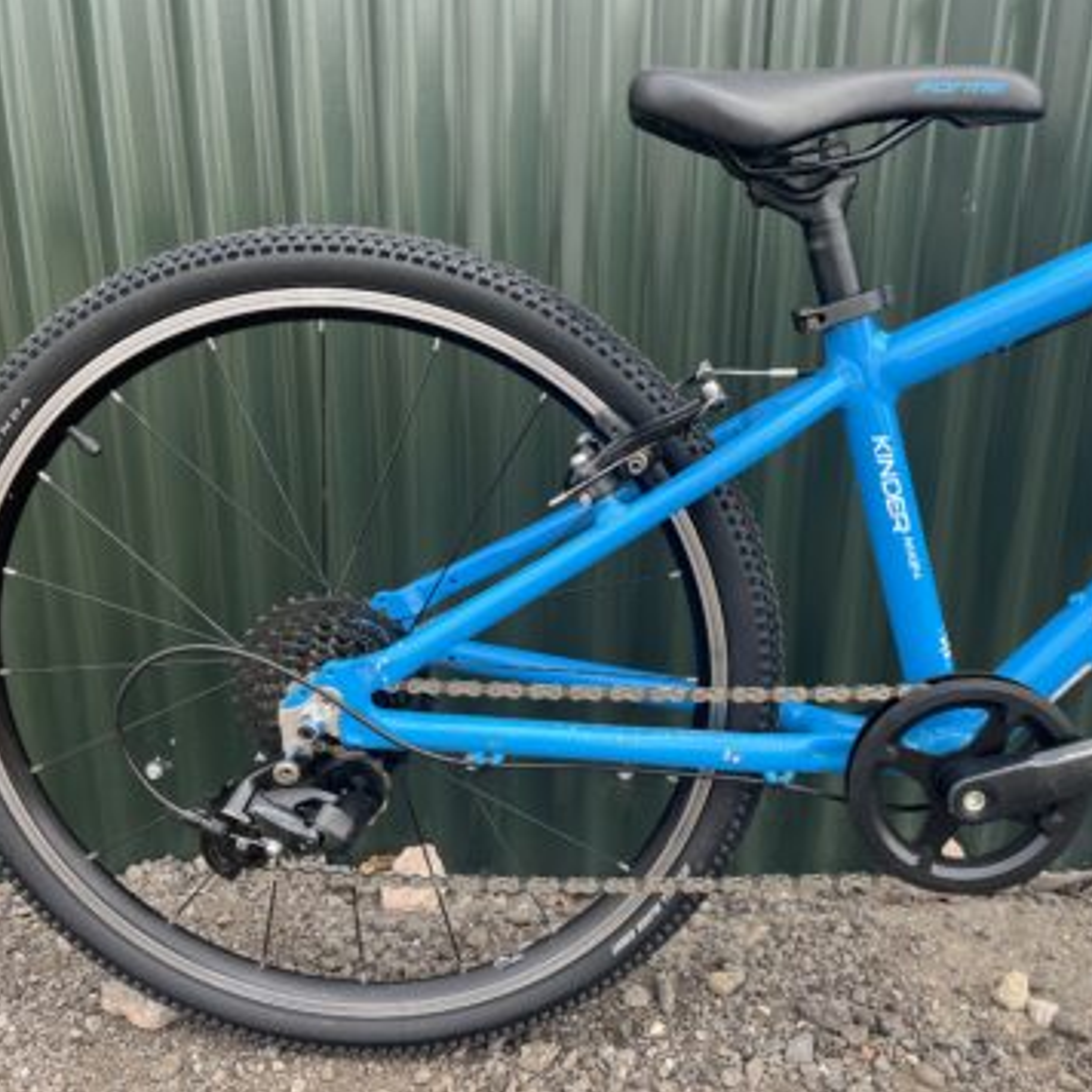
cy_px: 543
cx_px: 567
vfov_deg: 52.5
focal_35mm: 31
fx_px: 1106
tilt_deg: -18.1
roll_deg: -0.9
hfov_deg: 52.5
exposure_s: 1/375
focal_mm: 5.1
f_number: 1.6
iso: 50
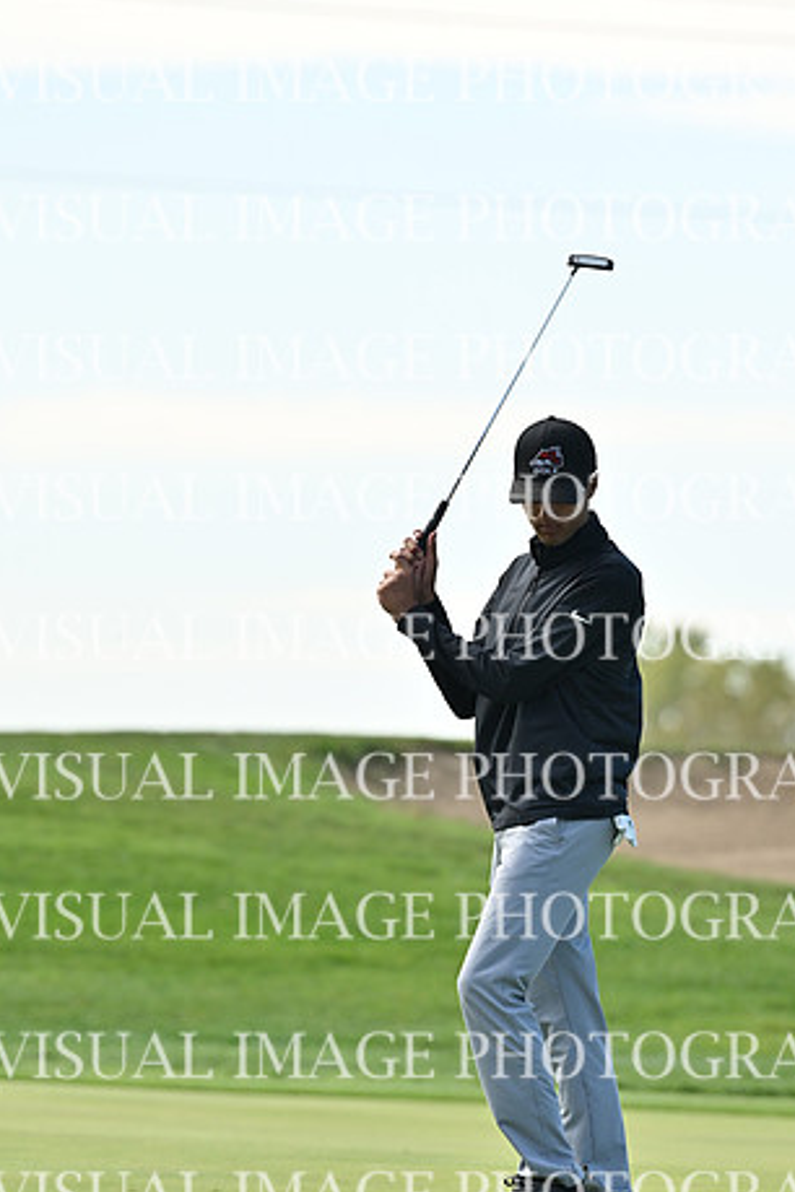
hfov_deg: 3.6
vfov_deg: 5.4
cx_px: 438
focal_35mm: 379
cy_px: 706
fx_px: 12553
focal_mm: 200
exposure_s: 1/1250
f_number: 4
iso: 200
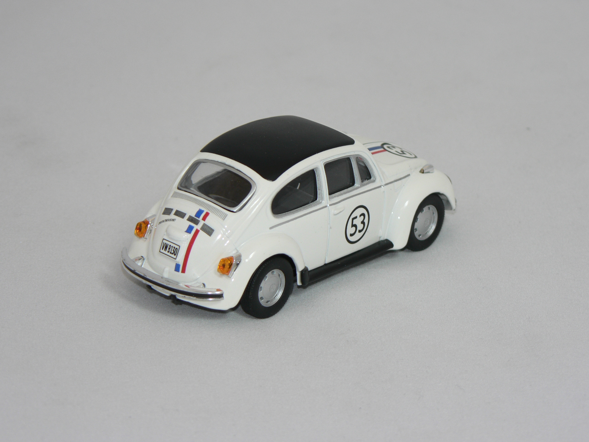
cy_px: 221
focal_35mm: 144
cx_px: 294
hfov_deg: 13.7
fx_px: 2450
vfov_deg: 10.3
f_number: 3.3
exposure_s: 1/80
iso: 80
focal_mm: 24.1
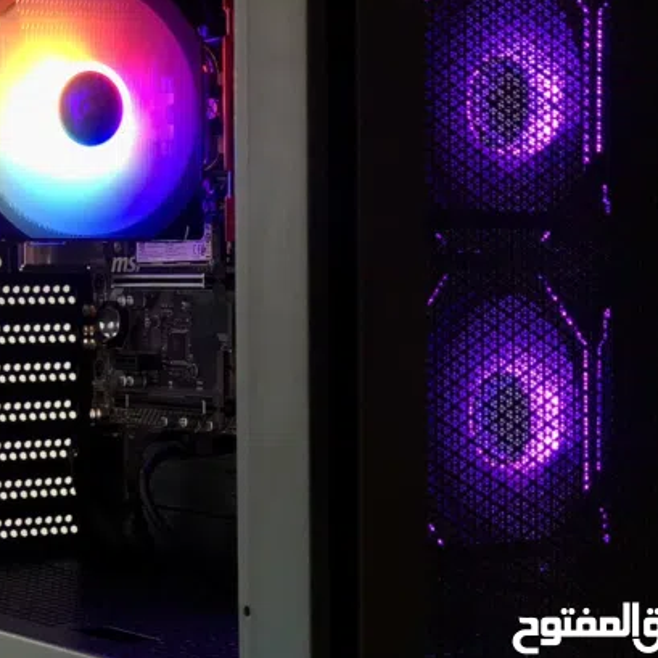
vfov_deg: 24.0
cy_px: 370
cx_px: 270
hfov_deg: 24.0
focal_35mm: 72
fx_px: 1548
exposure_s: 1/33
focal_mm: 6
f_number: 2.4
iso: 100
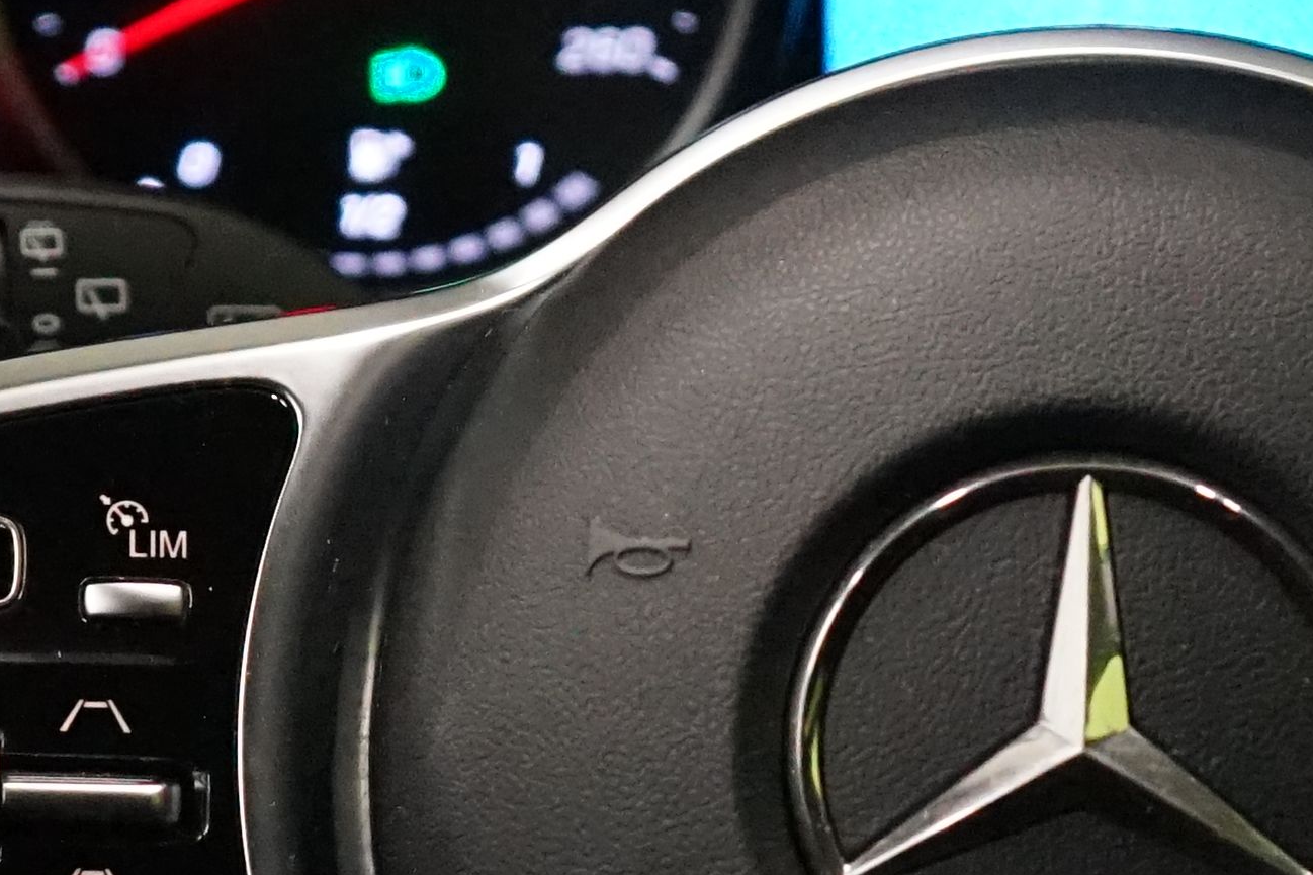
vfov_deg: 8.0
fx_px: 6236
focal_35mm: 171
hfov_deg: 12.0
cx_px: 1024
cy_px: 560
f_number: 4
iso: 6400
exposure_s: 1/100
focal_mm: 37
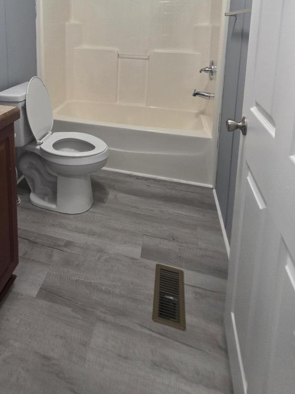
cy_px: 68
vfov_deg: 67.7
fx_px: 250
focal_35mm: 22
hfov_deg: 59.4
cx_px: 95
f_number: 1.9
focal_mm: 2.2
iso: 320
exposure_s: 1/60
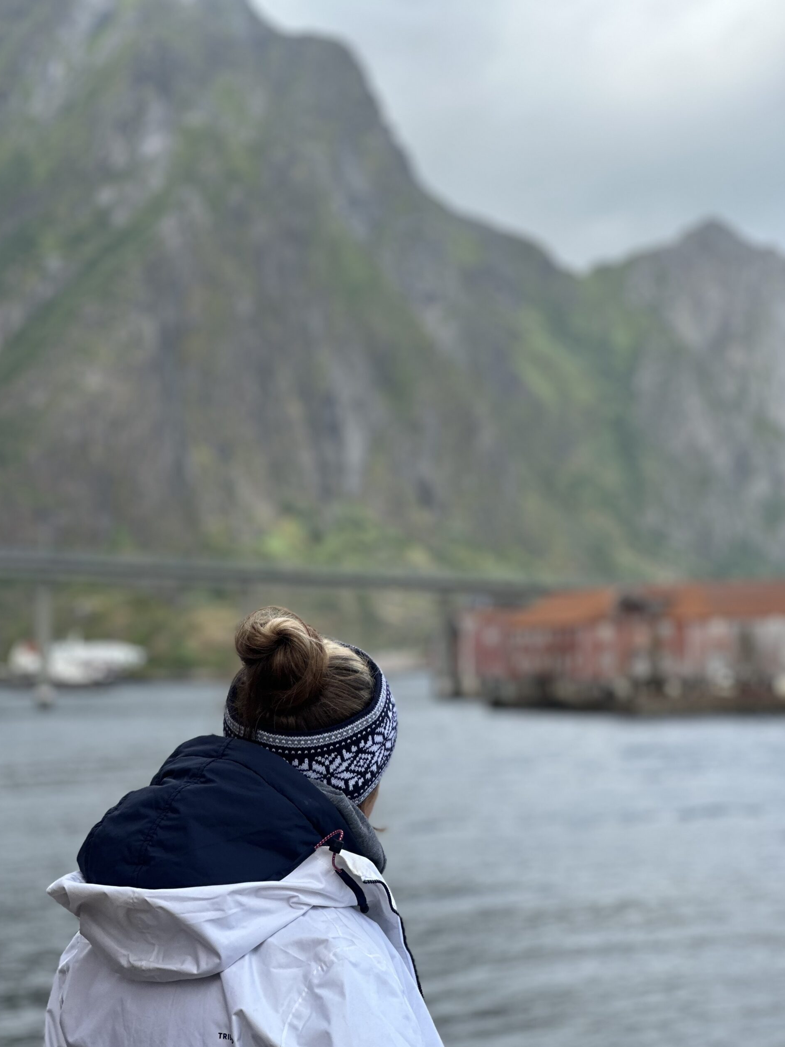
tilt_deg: +2.5
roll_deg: +0.2
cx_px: 389
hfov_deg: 18.9
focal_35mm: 78
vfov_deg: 25.0
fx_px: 2359
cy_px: 529
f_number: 2.8
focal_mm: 9
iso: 32
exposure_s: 1/331
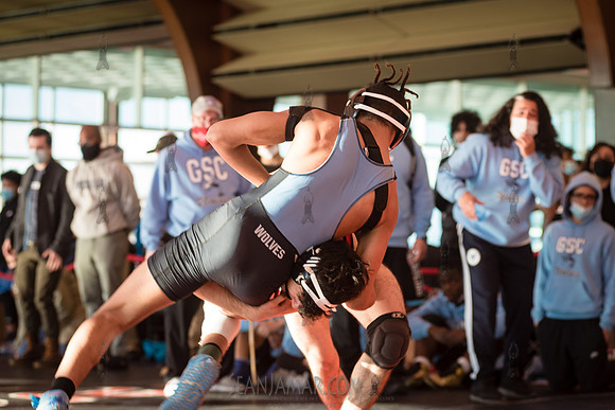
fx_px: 1946
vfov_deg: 12.0
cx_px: 293
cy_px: 204
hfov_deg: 18.0
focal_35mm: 114
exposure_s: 1/400
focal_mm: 105
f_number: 4
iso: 400
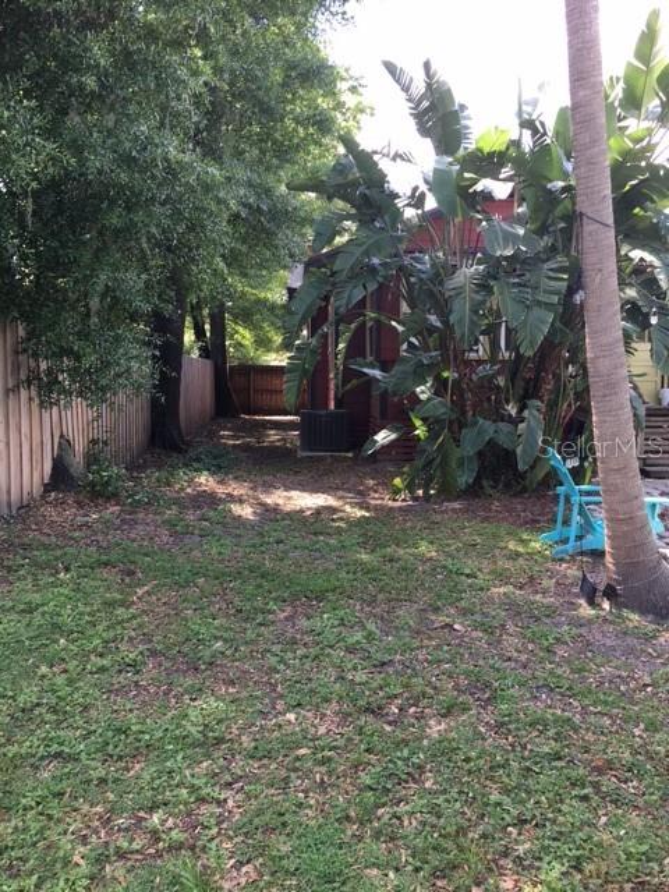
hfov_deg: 48.2
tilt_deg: -2.3
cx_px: 334
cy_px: 446
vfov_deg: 61.7
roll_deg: -0.3
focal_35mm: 29
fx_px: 747
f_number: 2.2
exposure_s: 1/120
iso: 25
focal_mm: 4.15
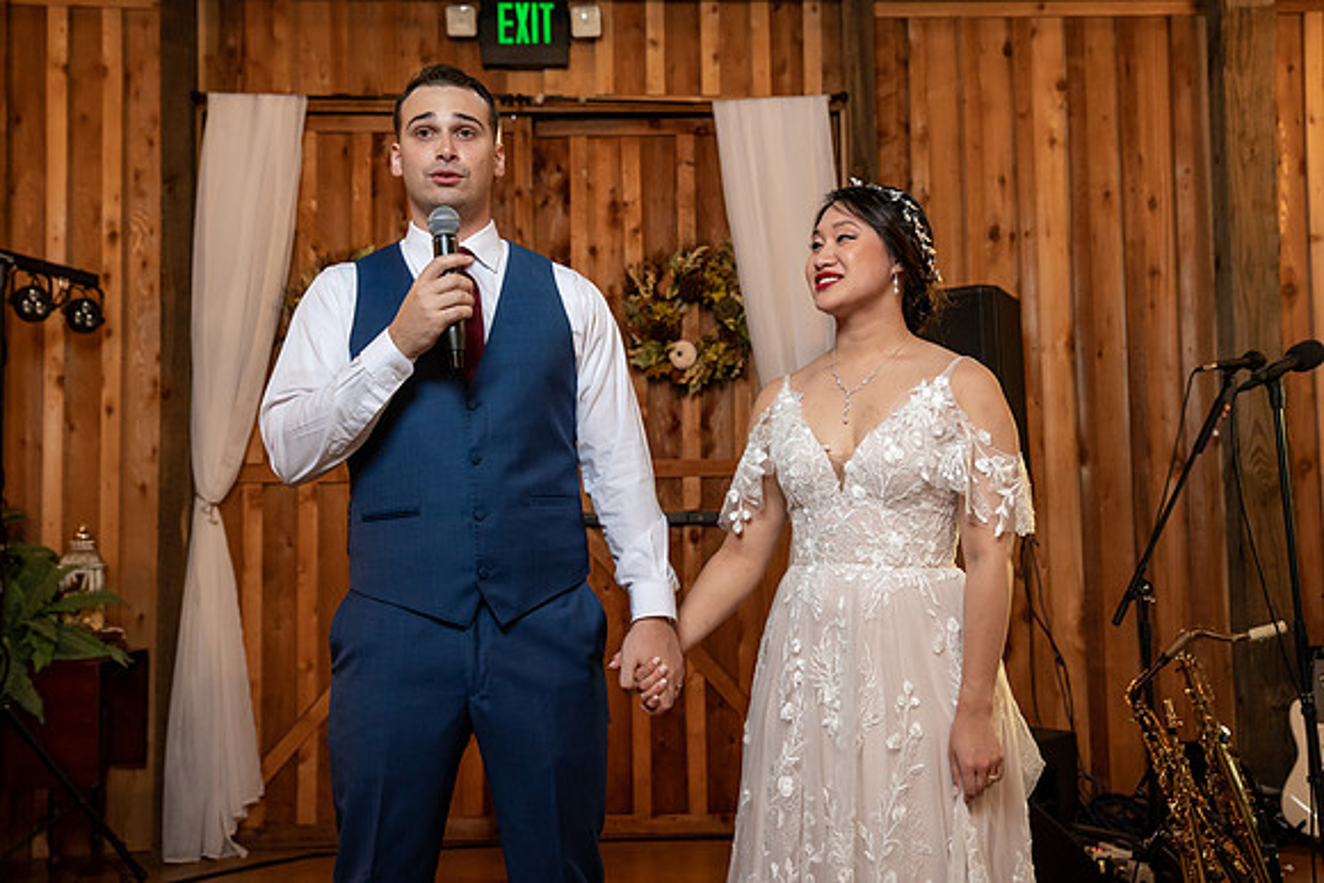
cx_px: 662
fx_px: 1417
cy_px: 442
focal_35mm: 39
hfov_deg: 50.1
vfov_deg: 34.6
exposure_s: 1/100
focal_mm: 37
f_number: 4
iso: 2000
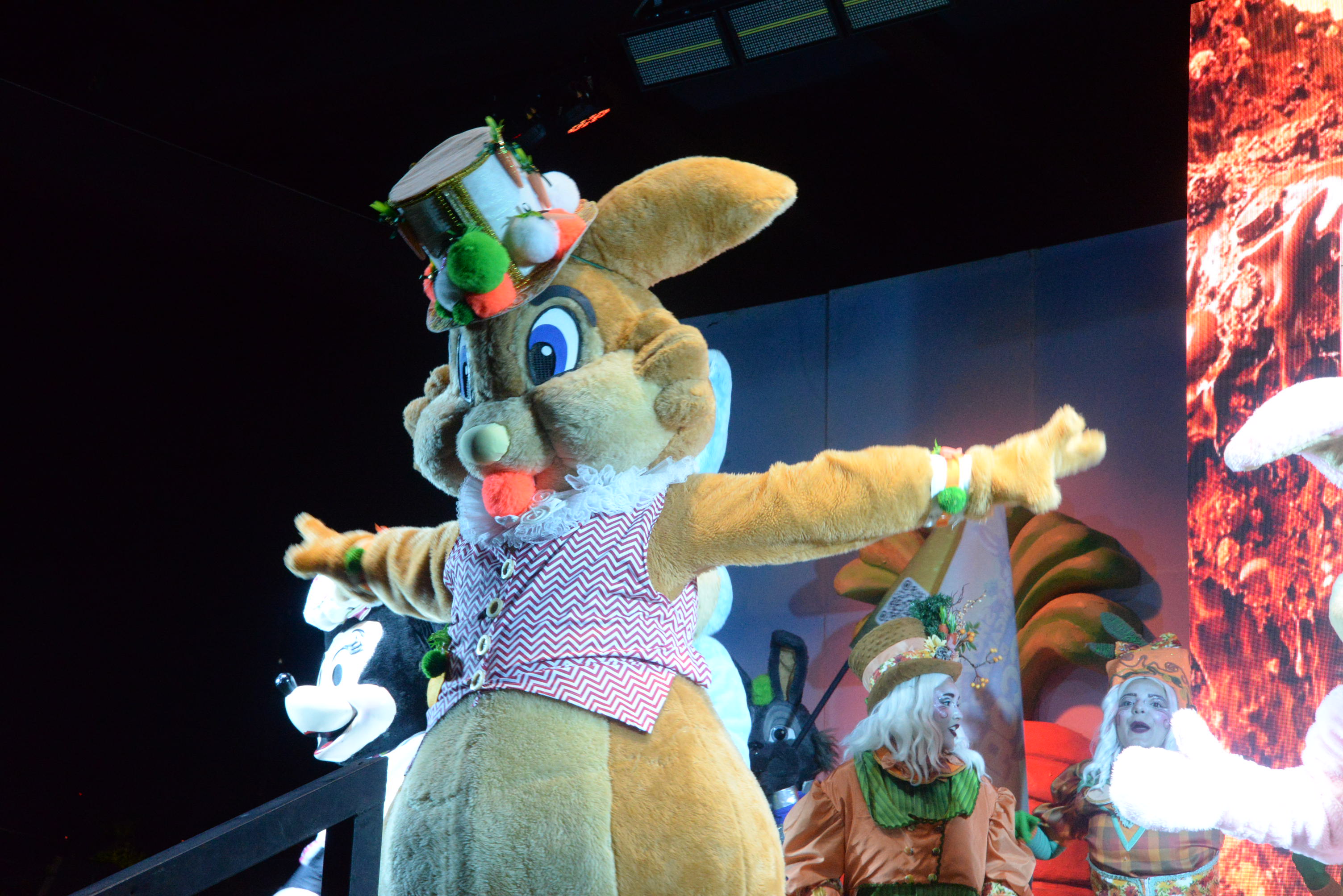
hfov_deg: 23.9
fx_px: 3172
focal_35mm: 85
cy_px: 448
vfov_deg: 16.1
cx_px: 672
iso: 6400
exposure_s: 1/60
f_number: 14
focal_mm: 85
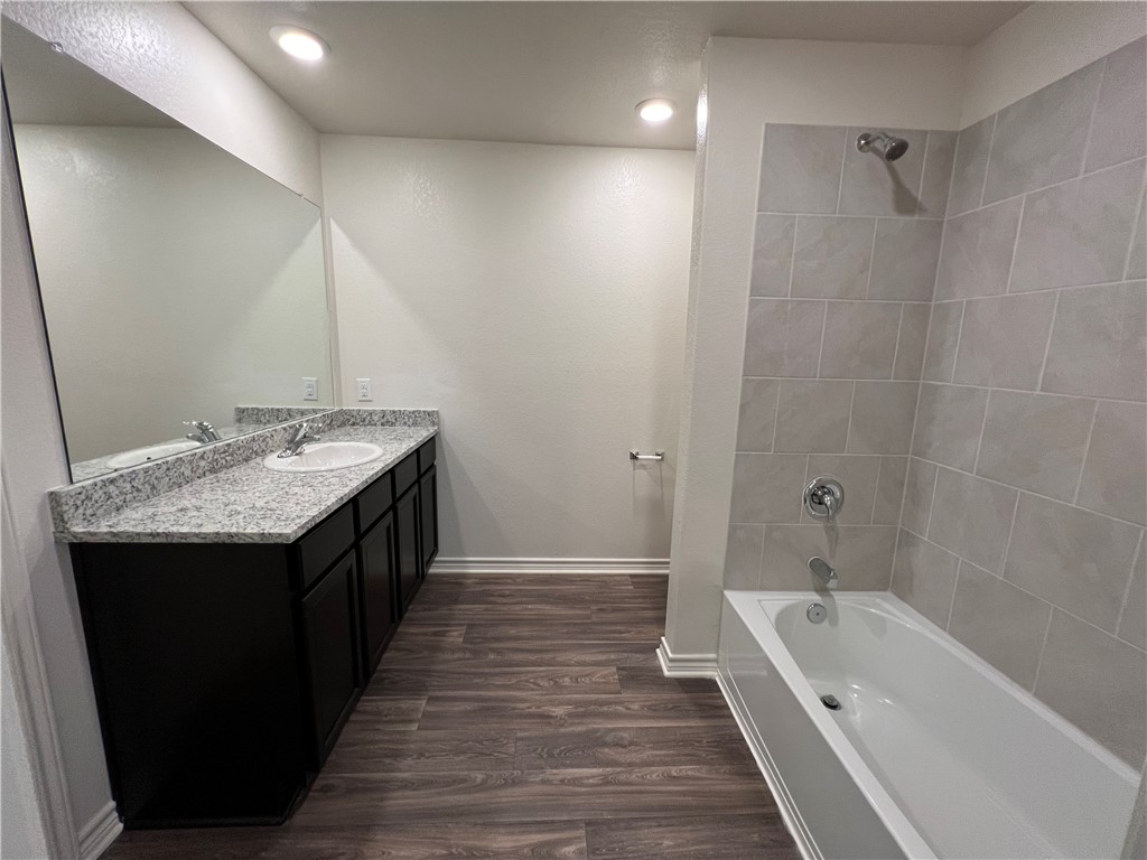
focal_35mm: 13
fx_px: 431
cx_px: 574
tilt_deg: -10.1
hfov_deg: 106.2
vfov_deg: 89.9
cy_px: 430
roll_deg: -1.3
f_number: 1.8
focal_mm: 1.57
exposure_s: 1/120
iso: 160
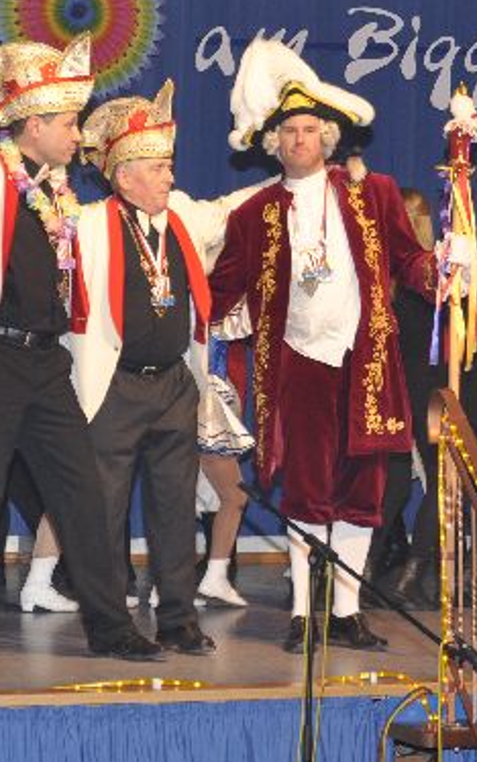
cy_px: 500
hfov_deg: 11.8
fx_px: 2307
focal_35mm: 111
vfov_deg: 18.7
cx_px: 161
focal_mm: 34
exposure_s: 1/60
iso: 400
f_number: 5
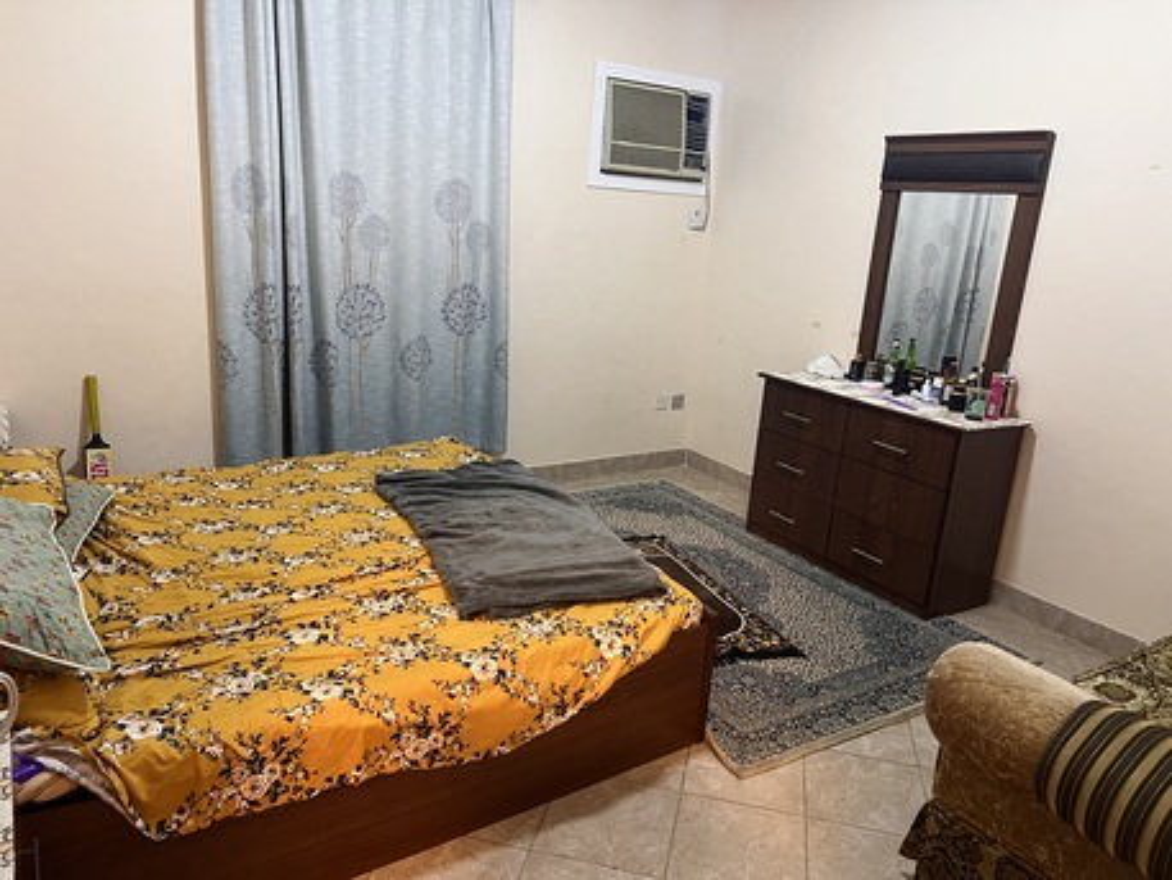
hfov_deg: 67.3
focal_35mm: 26
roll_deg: -4.2
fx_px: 881
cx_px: 586
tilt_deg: -16.3
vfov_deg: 53.1
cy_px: 440
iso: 320
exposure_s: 1/60
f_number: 1.5
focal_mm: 5.7
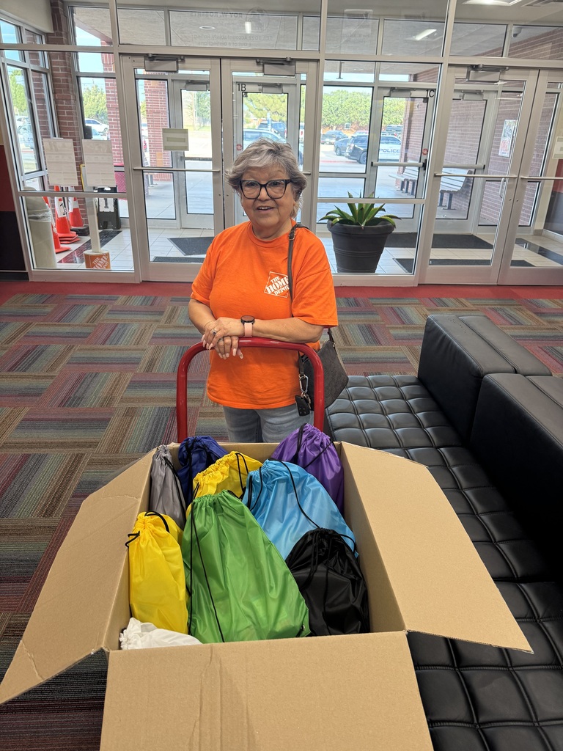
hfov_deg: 56.8
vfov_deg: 71.6
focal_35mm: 24
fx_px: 520
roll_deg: -1.5
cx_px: 282
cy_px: 376
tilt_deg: -25.6
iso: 200
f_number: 1.78
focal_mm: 6.76
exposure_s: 1/60
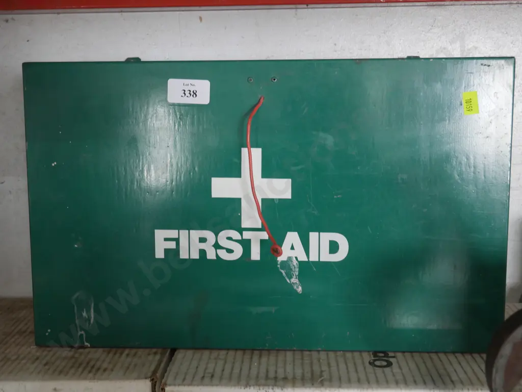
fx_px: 664
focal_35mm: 44
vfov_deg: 32.9
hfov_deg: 42.9
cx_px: 261
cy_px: 196
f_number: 4.7
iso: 2000
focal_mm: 22
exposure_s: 1/60
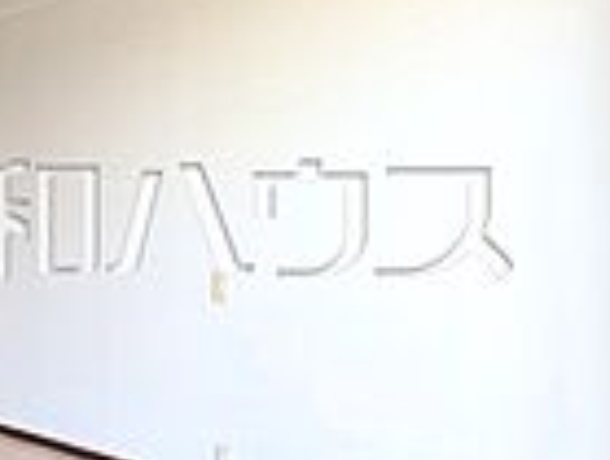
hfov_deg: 40.9
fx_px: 795
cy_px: 219
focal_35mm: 45
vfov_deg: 32.3
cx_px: 162
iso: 291
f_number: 2.2
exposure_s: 1/100
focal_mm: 1.83
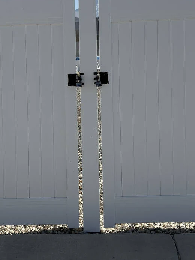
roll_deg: +1.1
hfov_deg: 20.4
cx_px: 75
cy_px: 88
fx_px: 541
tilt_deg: -3.4
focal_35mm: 72
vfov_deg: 26.9
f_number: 1.6
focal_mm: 5.96
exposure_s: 1/4950
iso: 50
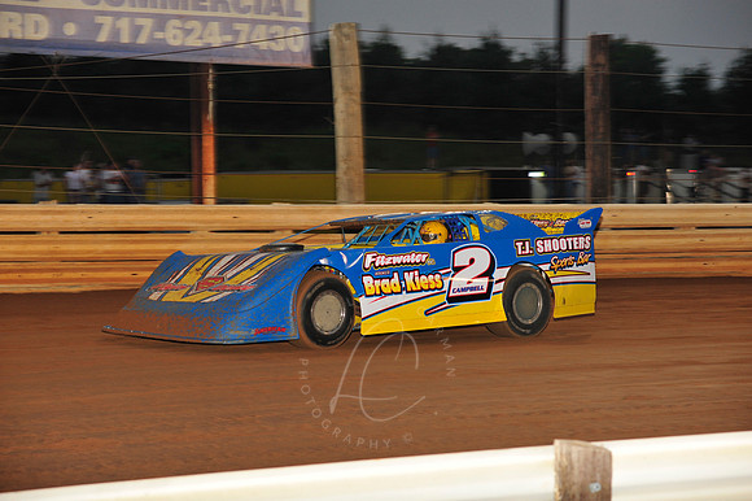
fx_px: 2505
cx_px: 376
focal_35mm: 120
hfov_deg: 17.1
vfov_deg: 11.4
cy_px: 250
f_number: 6.3
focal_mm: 120
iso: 800
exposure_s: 1/320
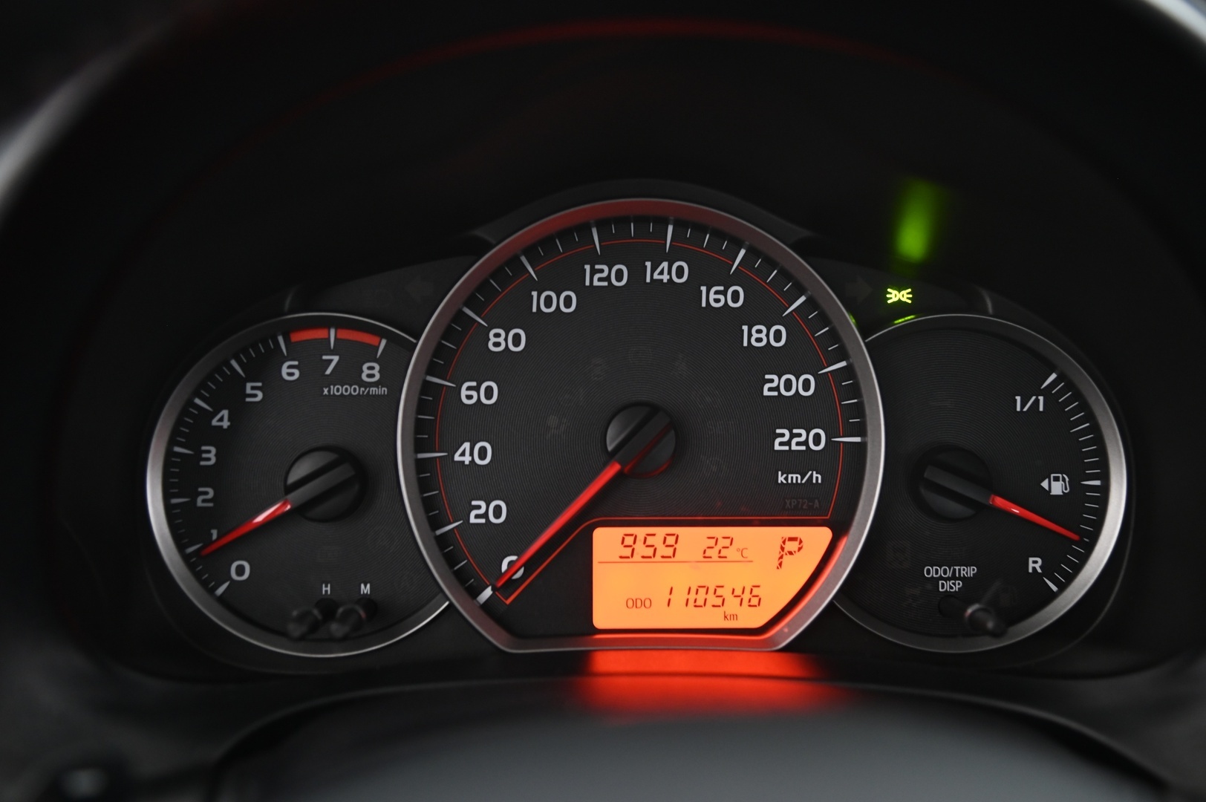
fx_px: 1473
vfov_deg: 30.5
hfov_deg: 44.5
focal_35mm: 44
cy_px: 401
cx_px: 603
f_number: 4
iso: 2000
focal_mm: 44
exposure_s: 1/8
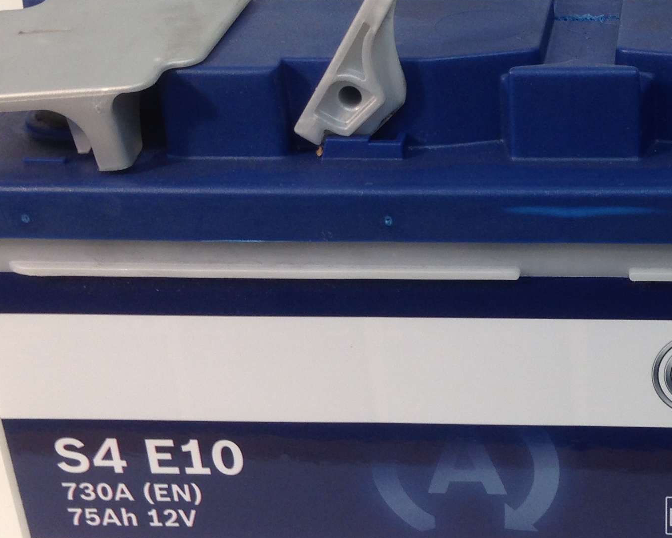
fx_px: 1551
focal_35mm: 78
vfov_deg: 19.6
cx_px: 587
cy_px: 304
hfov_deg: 23.9
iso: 50
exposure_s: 1/24
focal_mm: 4.12
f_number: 2.4
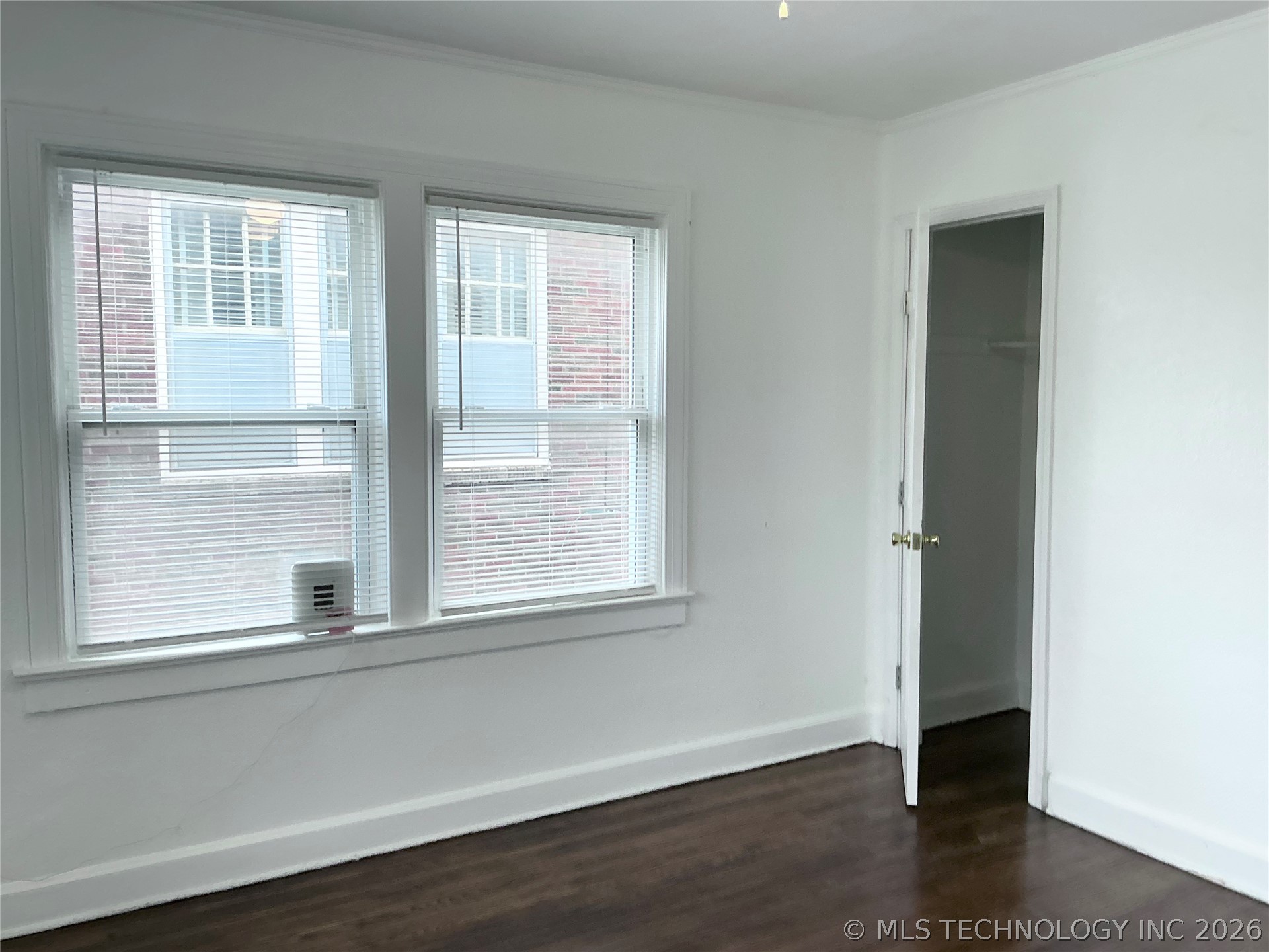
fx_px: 1063
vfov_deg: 48.2
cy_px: 476
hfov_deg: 61.7
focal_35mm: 29
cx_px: 634
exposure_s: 1/60
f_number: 1.8
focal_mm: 3
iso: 40
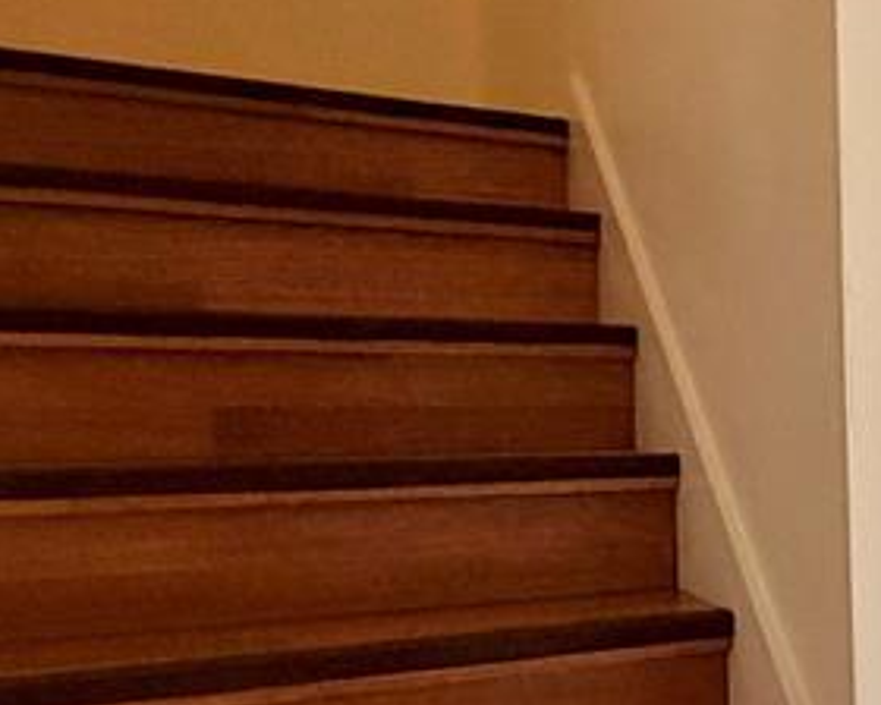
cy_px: 482
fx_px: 1304
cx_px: 1350
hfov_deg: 26.2
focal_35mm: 50
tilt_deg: -5.0
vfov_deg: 30.0
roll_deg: +0.4
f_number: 2.2
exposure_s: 1/60
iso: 250
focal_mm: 2.22
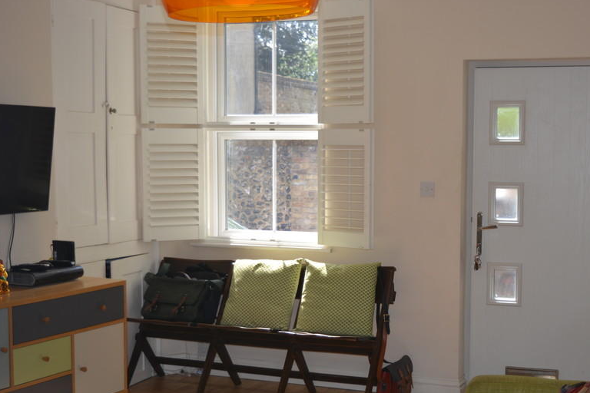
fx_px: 983
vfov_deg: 22.6
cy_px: 246
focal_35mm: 60
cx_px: 365
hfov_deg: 33.3
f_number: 4.2
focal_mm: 30
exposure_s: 1/200
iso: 110
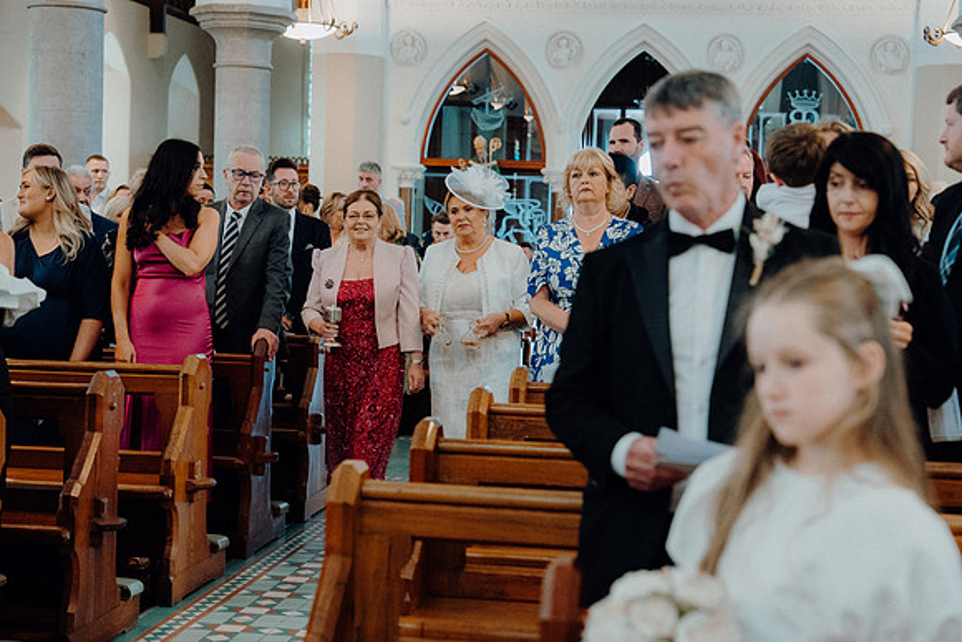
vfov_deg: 21.3
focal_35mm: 64
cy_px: 321
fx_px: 1711
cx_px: 481
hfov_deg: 31.4
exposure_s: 1/160
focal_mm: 64
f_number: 3.5
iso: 5000
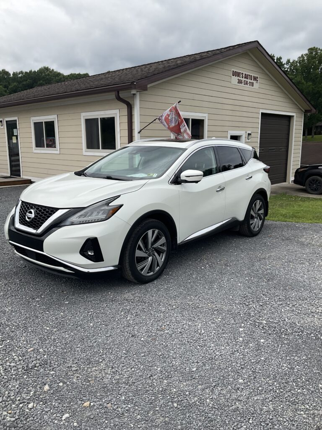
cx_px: 161
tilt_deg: -10.5
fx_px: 360
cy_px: 215
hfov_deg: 48.2
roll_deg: +0.7
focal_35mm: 29
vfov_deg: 61.7
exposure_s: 1/2058
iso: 16
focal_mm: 3
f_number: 1.8
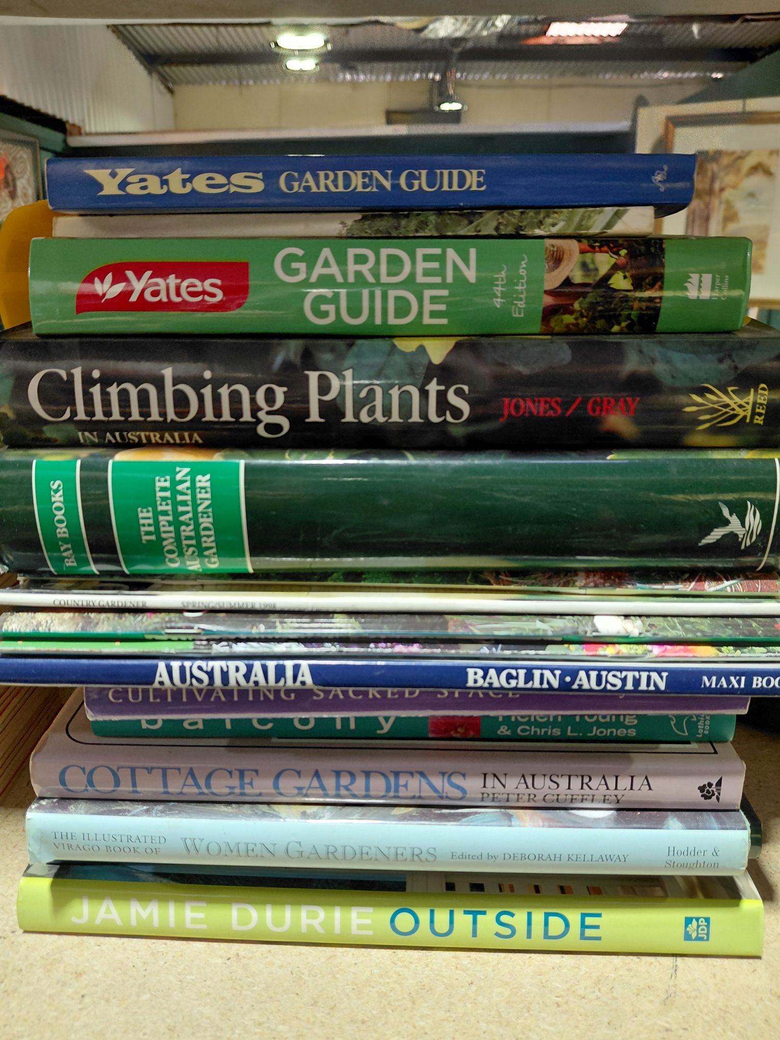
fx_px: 751
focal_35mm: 25
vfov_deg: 69.4
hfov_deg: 54.9
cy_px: 520
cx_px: 390
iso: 200
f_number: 1.8
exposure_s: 1/60
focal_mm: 4.69
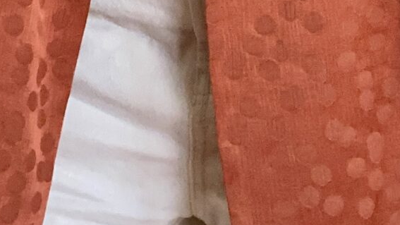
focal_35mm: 118
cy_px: -334
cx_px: 255
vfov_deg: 9.1
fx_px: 1252
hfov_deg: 18.1
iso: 320
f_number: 2.2
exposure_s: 1/60
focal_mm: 2.71
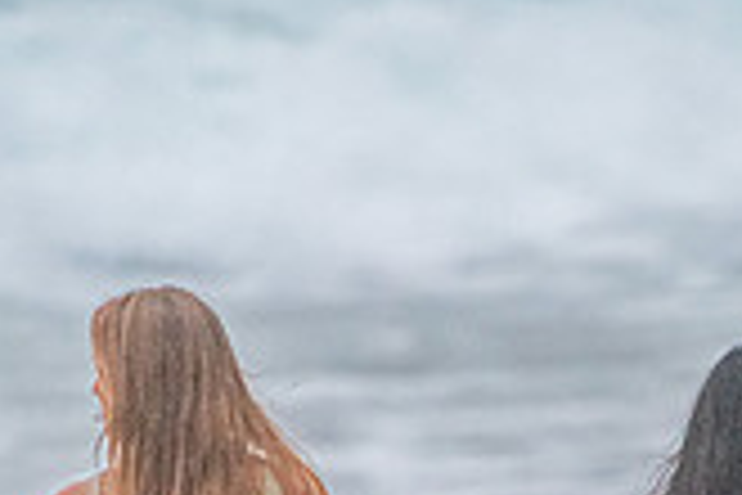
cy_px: 821
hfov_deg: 1.2
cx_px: 526
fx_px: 36211
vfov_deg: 0.8
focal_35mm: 1757
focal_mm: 500
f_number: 5.6
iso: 4500
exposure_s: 1/1250
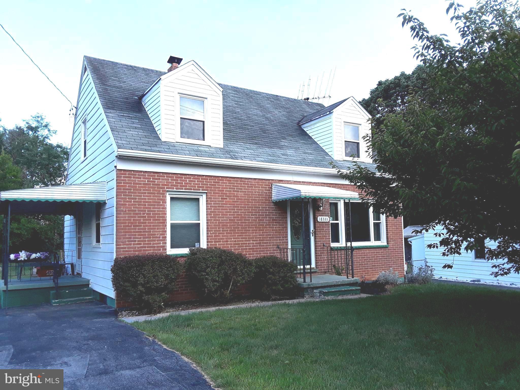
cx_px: 260
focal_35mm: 28
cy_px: 195
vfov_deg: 49.7
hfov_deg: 63.4
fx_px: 421
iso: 40
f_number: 1.9
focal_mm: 2.9
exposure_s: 1/321
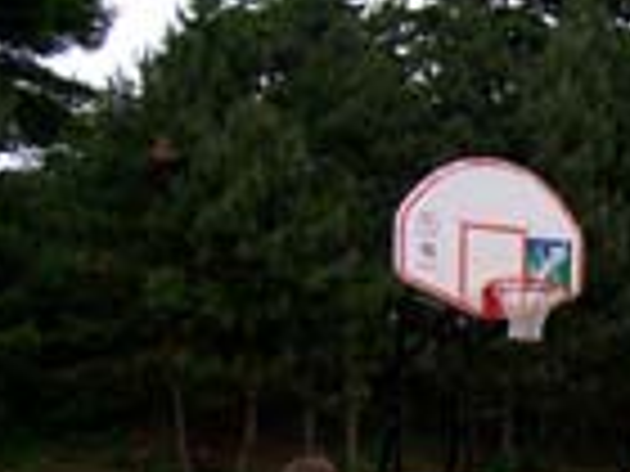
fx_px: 1984
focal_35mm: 109
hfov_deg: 16.3
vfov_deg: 13.3
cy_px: 539
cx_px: 981
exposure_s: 1/632
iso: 80
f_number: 2.7
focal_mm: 5.6
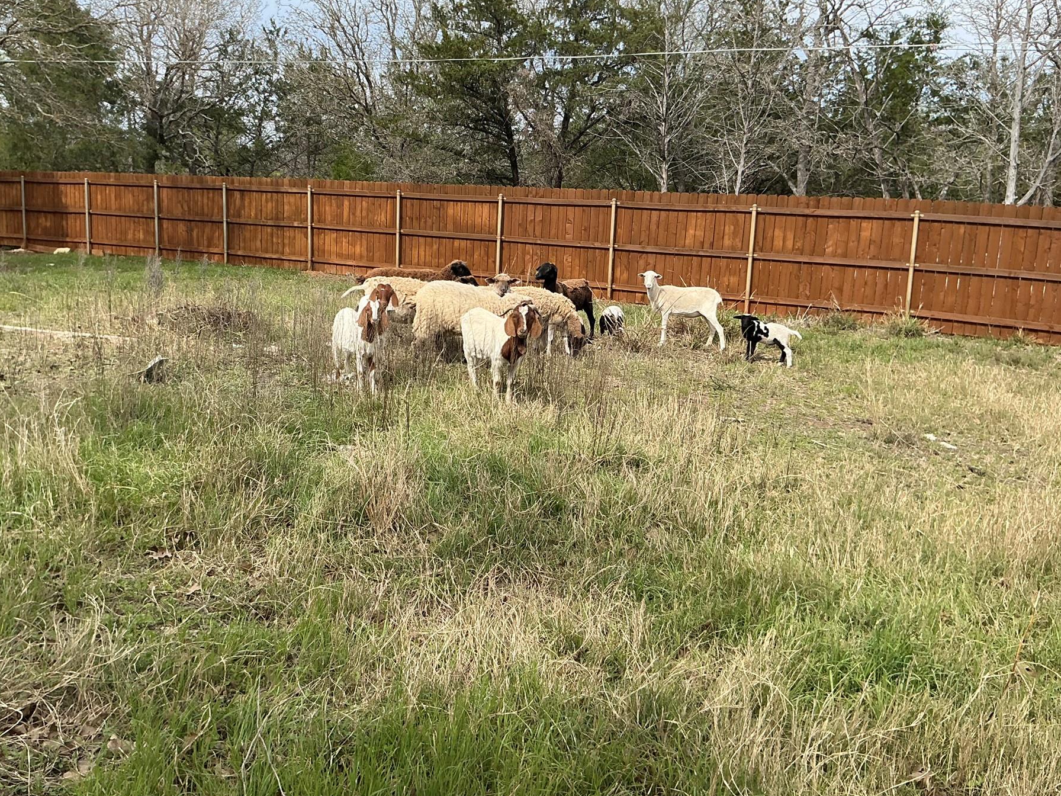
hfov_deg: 56.7
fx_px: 981
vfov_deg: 44.1
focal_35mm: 32
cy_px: 378
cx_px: 470
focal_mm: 3
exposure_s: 1/944
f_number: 1.8
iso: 25
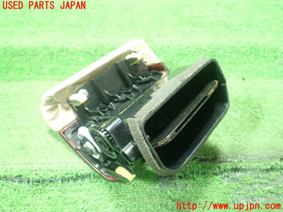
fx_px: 245
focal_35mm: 30
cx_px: 142
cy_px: 106
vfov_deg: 46.8
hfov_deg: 60.0
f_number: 2.3
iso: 800
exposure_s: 1/50
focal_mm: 5.5
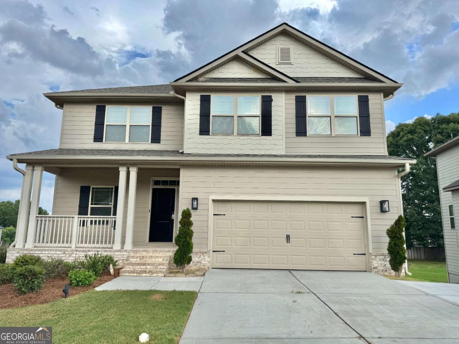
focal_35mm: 24
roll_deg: -0.6
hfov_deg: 71.6
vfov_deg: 56.8
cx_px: 230
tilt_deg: +9.2
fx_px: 318
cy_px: 172
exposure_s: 1/1238
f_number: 1.78
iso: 80
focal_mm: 6.76
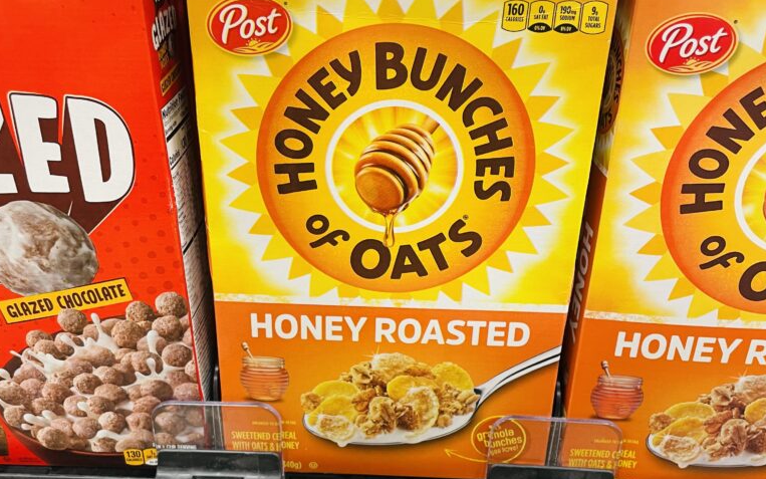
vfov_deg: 34.3
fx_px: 772
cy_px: 289
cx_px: 381
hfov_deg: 52.7
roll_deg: -0.6
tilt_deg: -27.6
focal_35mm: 37
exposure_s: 1/60
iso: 125
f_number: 1.6
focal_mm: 4.2
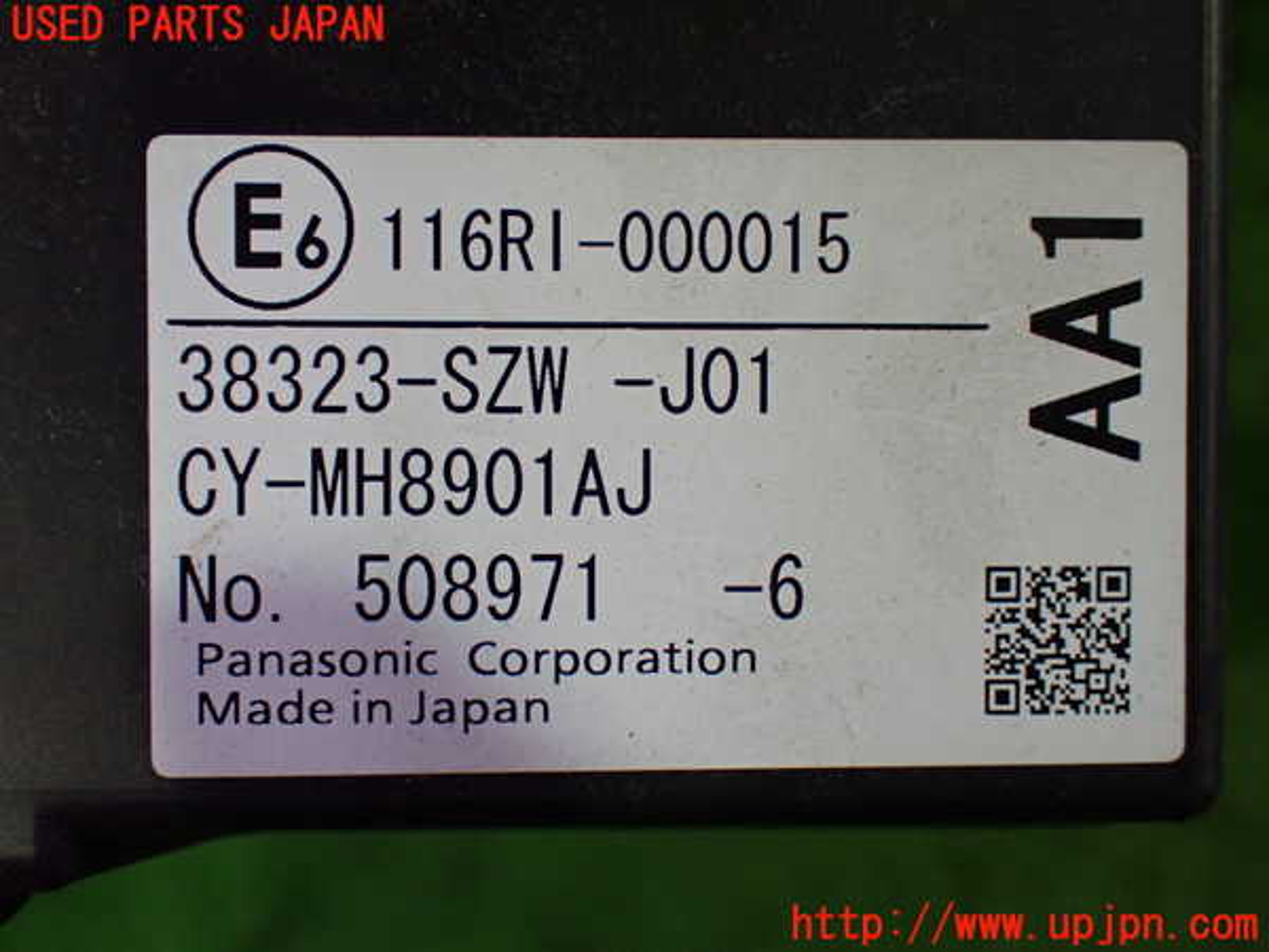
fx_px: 1723
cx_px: 634
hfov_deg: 40.4
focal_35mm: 47
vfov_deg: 30.9
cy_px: 476
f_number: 3.1
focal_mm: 8.4
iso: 800
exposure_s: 1/100
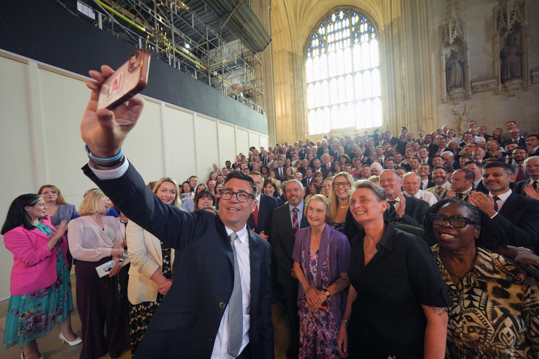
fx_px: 180
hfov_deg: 112.6
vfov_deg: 90.0
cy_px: 180
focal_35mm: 12
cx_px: 270
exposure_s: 1/125
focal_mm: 12
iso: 4000
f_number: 4
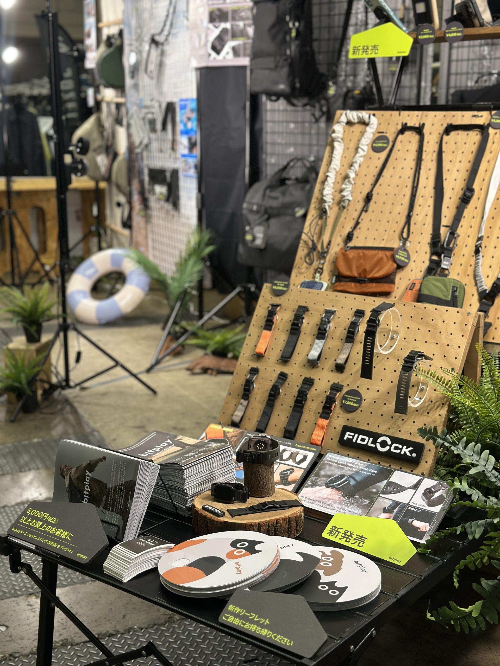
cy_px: 333
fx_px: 924
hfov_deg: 30.3
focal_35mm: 48
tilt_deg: -12.3
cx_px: 250
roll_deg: -0.5
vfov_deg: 39.7
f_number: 1.78
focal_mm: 6.86
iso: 100
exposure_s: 1/50
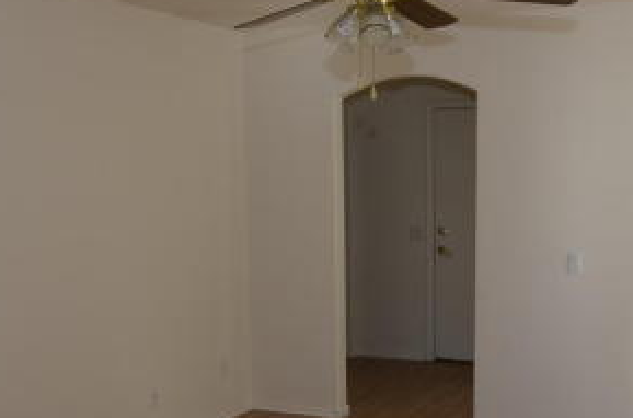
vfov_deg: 28.4
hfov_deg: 42.0
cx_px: 332
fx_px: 824
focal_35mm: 47
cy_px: 255
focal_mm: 10
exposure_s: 1/80
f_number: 5
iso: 200
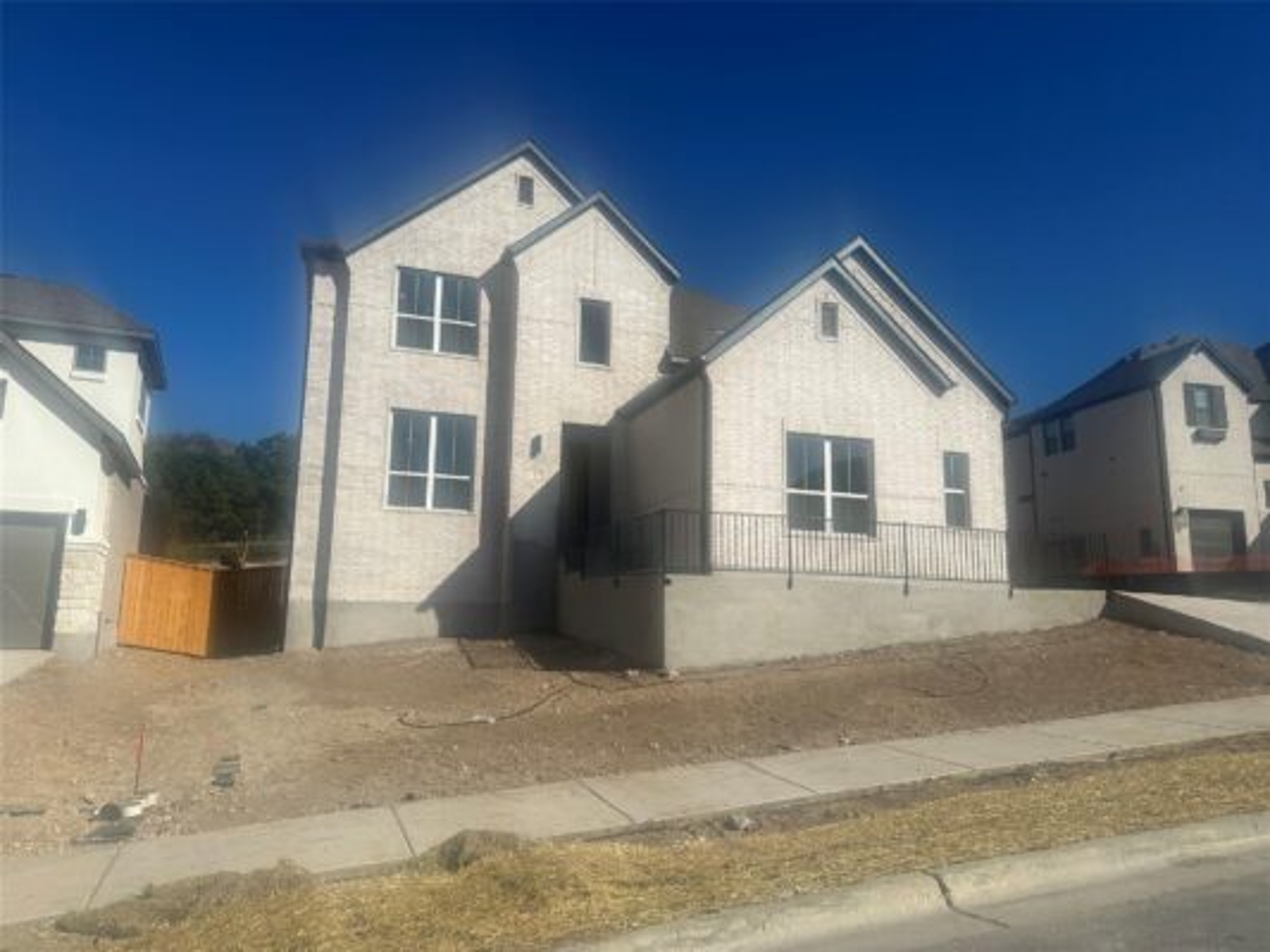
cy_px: 476
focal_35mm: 24
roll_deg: -0.8
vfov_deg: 56.8
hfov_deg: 71.6
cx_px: 635
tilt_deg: +9.7
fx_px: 881
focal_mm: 6.86
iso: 80
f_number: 1.78
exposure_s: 1/10753
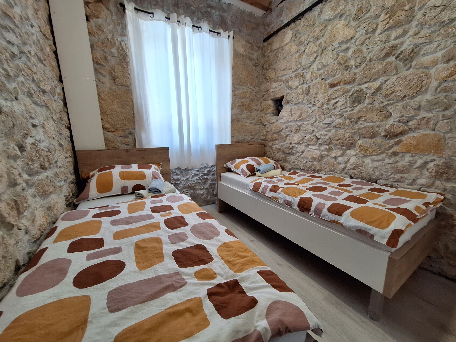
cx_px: 228
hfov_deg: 106.2
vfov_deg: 89.9
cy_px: 171
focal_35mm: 13
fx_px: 171
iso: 64
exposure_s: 1/50
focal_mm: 1.74
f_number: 2.2
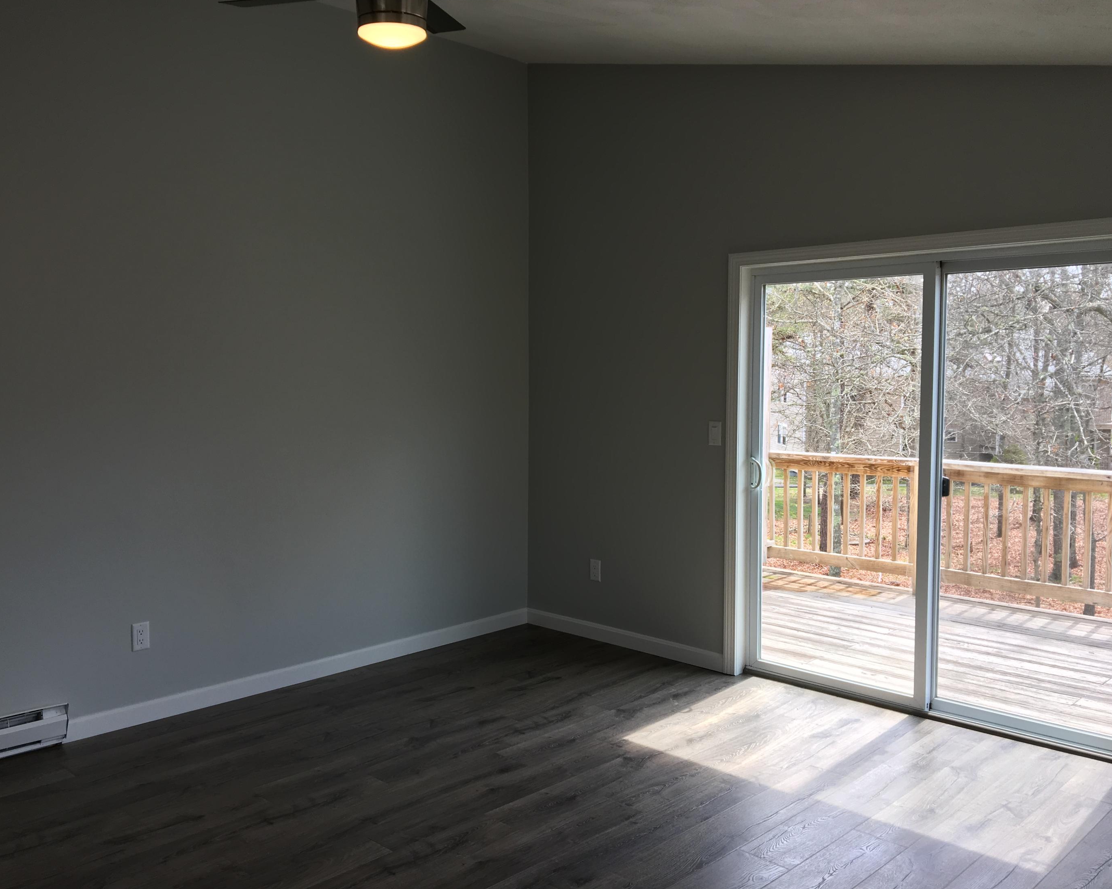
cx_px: 523
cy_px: 433
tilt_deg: -4.1
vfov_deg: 47.1
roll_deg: +0.1
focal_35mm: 31
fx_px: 1020
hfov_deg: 57.1
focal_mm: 4.15
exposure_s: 1/120
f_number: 2.2
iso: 25
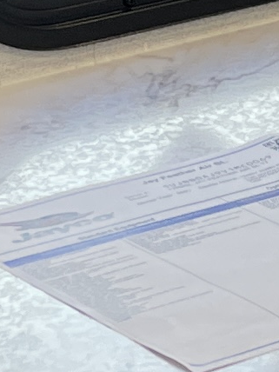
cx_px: 677
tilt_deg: -6.8
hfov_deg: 5.8
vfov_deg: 7.8
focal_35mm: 245
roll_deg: +1.9
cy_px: -351
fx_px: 2633
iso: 64
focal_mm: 4.2
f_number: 1.6
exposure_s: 1/121
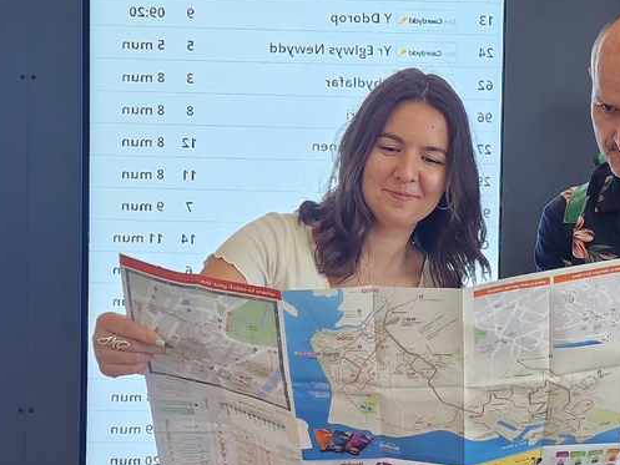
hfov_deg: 48.7
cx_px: 445
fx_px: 663
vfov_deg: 38.5
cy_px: 287
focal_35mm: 37
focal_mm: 6.4
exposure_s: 1/60
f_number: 1.8
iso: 50
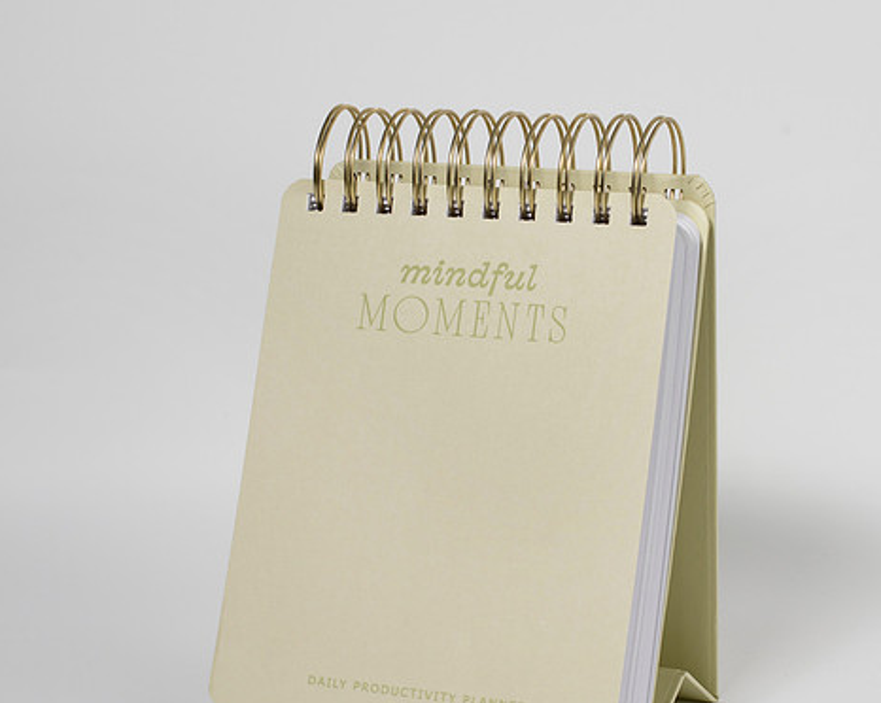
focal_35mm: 87
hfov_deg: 22.0
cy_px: 435
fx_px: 2267
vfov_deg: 17.6
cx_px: 507
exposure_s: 1/200
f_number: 9
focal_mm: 50
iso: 200
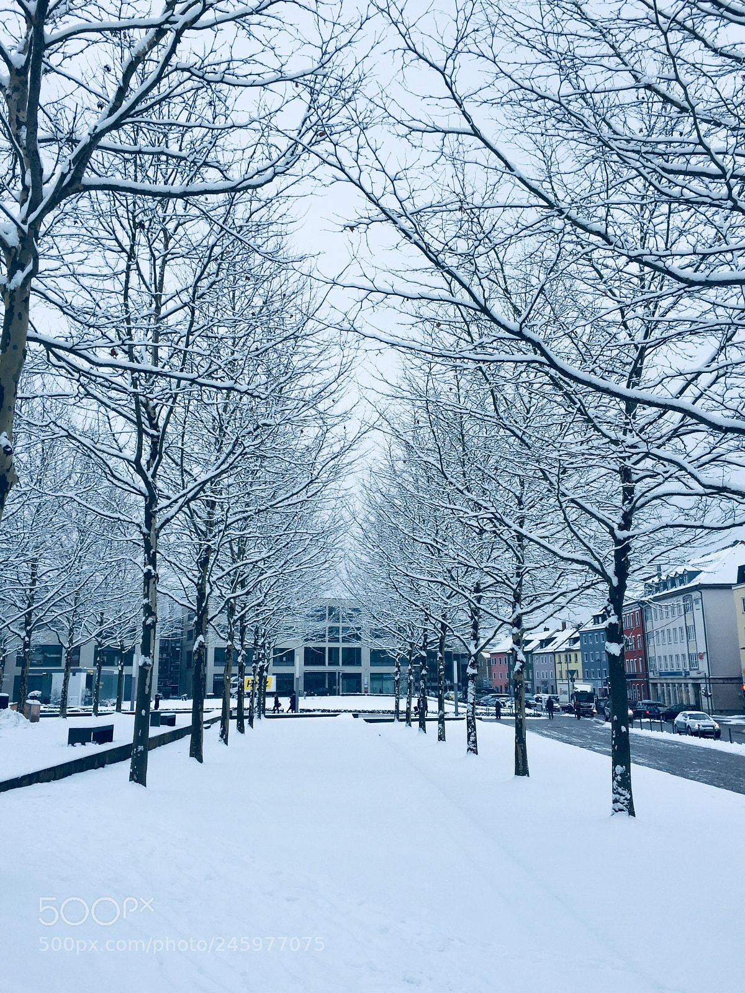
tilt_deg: +13.0
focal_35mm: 29
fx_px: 832
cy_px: 496
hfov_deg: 48.2
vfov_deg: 61.7
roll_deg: +1.0
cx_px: 372
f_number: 2.2
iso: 32
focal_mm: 4.15
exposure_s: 1/942
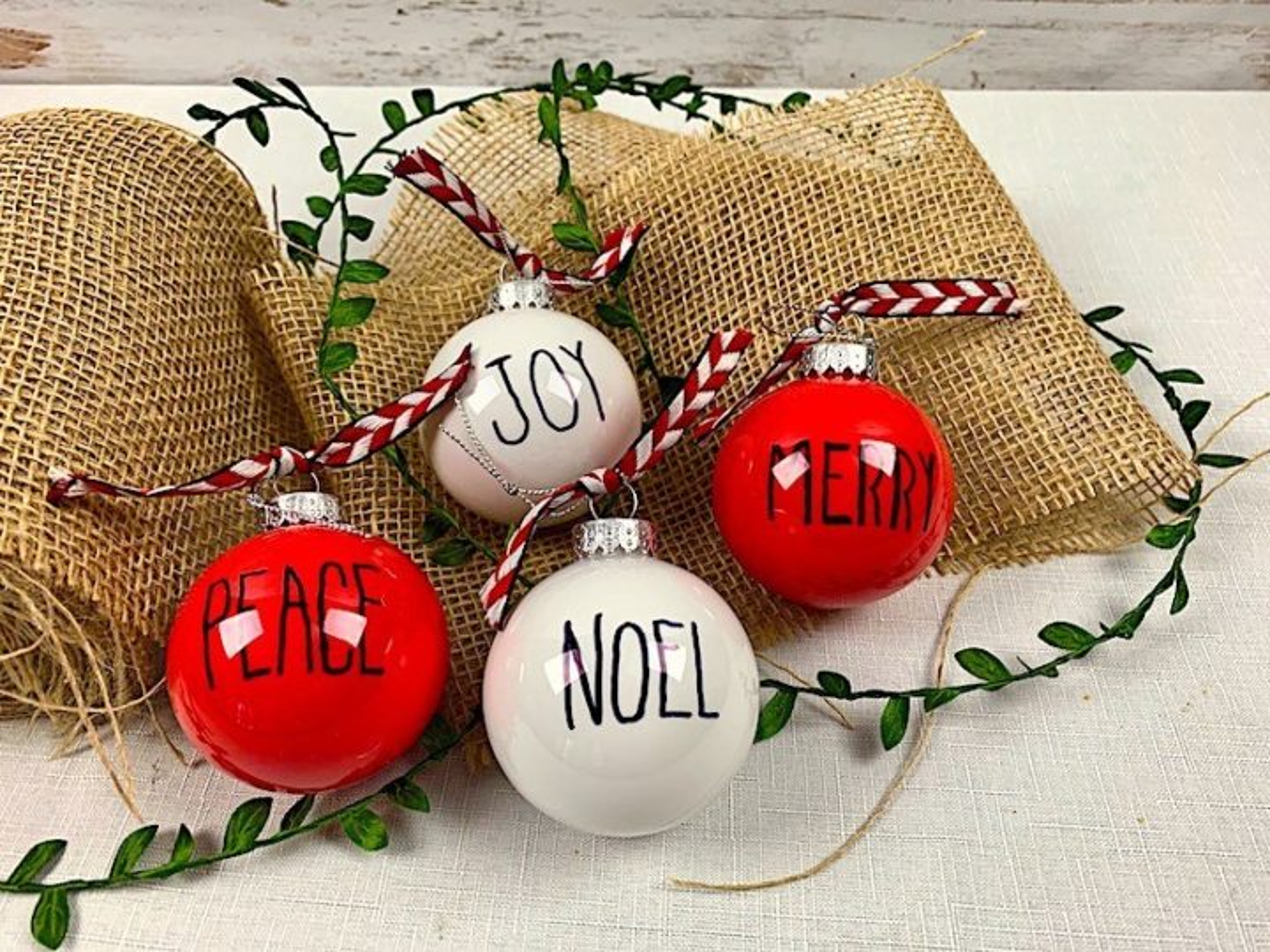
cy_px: 476
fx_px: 954
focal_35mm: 26
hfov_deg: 67.3
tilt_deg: -48.0
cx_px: 635
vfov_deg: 53.1
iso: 40
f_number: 1.8
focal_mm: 4.25
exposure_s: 1/120
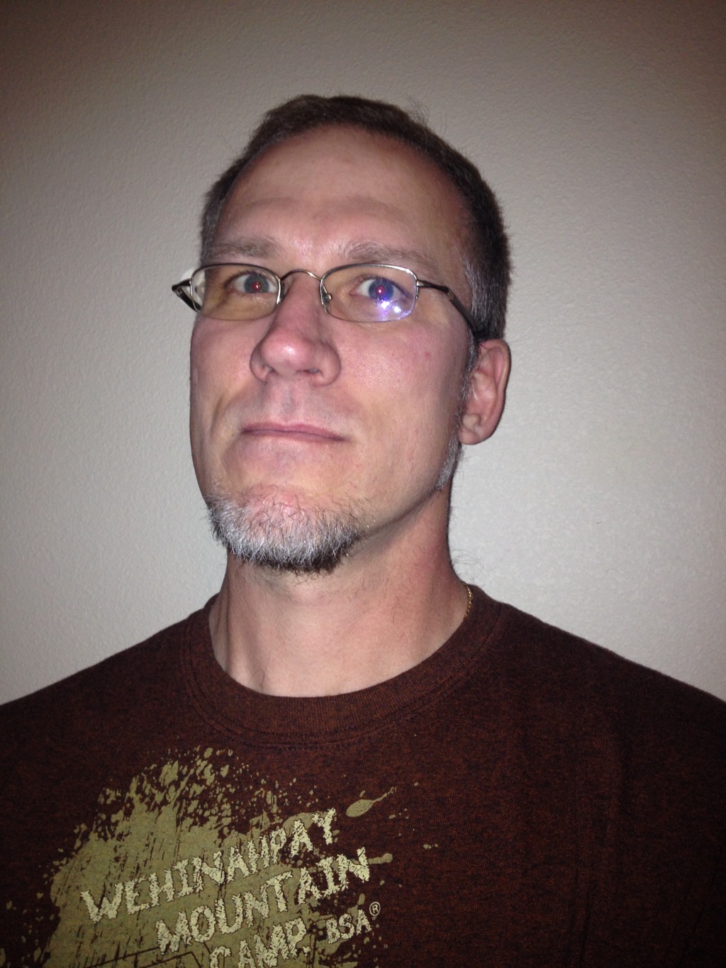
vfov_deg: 52.6
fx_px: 979
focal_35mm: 35
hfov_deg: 40.7
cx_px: 363
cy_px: 484
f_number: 2.4
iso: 64
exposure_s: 1/16
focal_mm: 4.28
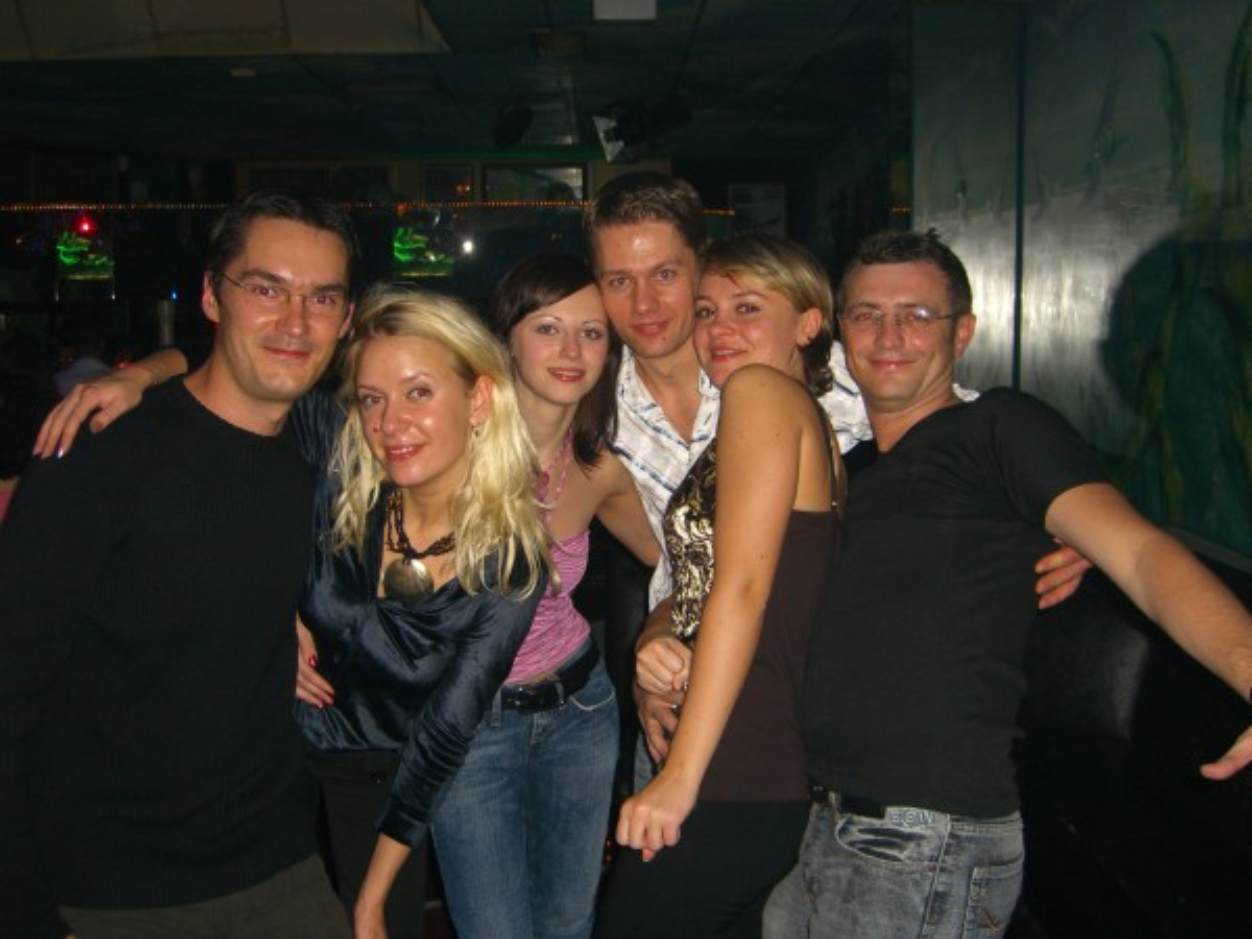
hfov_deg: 49.0
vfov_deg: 37.7
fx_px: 1374
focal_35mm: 38
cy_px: 470
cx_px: 626
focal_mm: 7.9
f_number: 2.8
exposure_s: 1/60
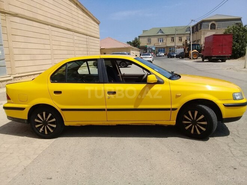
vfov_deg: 45.4
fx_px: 221
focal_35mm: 31
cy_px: 92
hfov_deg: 58.4
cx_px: 124
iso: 50
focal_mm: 3.3
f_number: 2.2
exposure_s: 1/2123
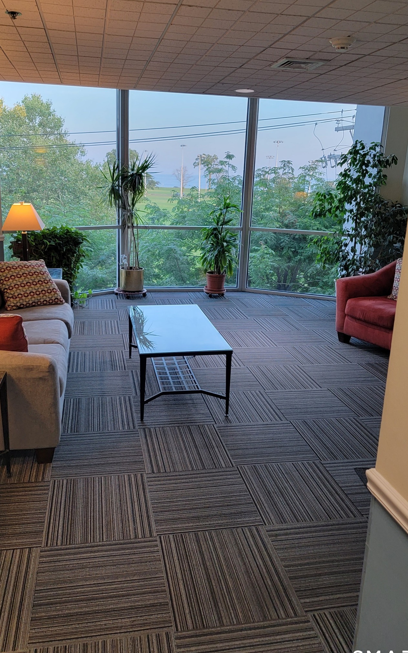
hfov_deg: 43.1
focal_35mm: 29
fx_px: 516
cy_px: 300
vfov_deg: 64.5
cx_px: 186
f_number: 1.8
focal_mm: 6.7
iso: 200
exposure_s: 1/120
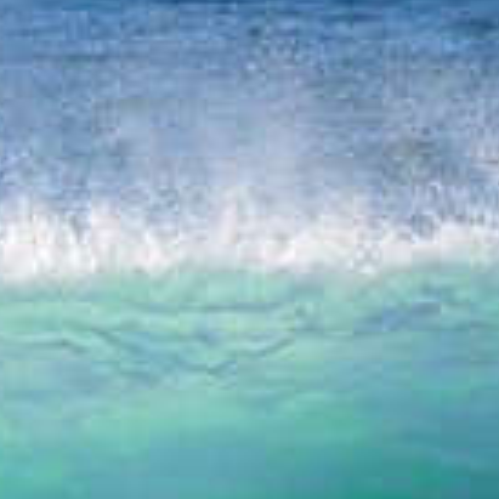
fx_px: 47084
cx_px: -222
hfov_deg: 0.6
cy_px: 657
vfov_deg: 0.6
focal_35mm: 2887
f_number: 11
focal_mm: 800
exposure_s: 1/1250
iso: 1250
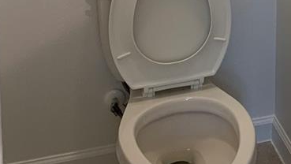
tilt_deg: -6.7
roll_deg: -0.6
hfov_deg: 22.0
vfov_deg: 11.7
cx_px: 312
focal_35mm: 92
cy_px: -174
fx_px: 710
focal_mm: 4.25
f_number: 1.8
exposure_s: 1/60
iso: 80
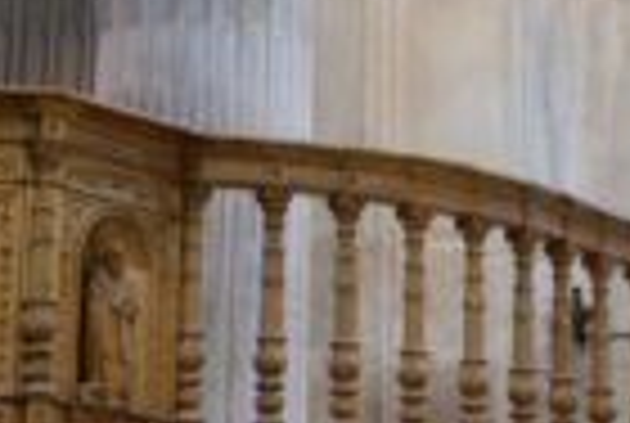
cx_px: 518
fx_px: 2539
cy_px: 70
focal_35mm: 145
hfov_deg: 14.1
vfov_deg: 9.5
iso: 800
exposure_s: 1/13
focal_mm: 27
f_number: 3.8
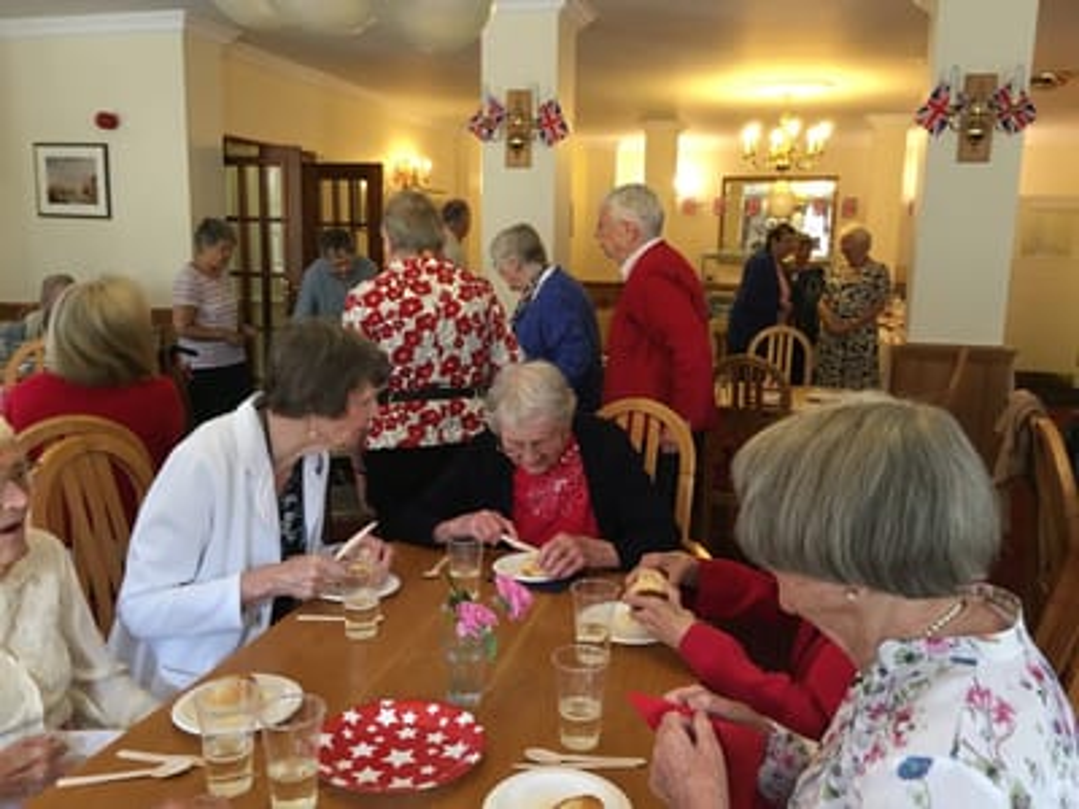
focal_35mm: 29
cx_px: 540
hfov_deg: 61.7
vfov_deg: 48.2
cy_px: 404
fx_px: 904
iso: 160
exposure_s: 1/33
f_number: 2.2
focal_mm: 4.15
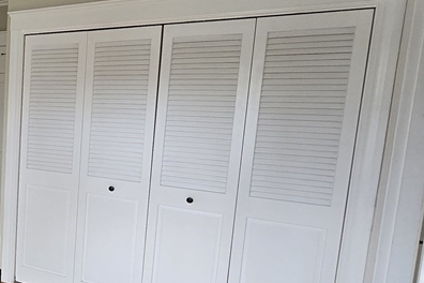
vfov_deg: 37.8
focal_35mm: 35
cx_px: -96
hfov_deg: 38.5
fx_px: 412
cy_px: 153
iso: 250
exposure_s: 1/60
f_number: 2.2
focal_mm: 2.2
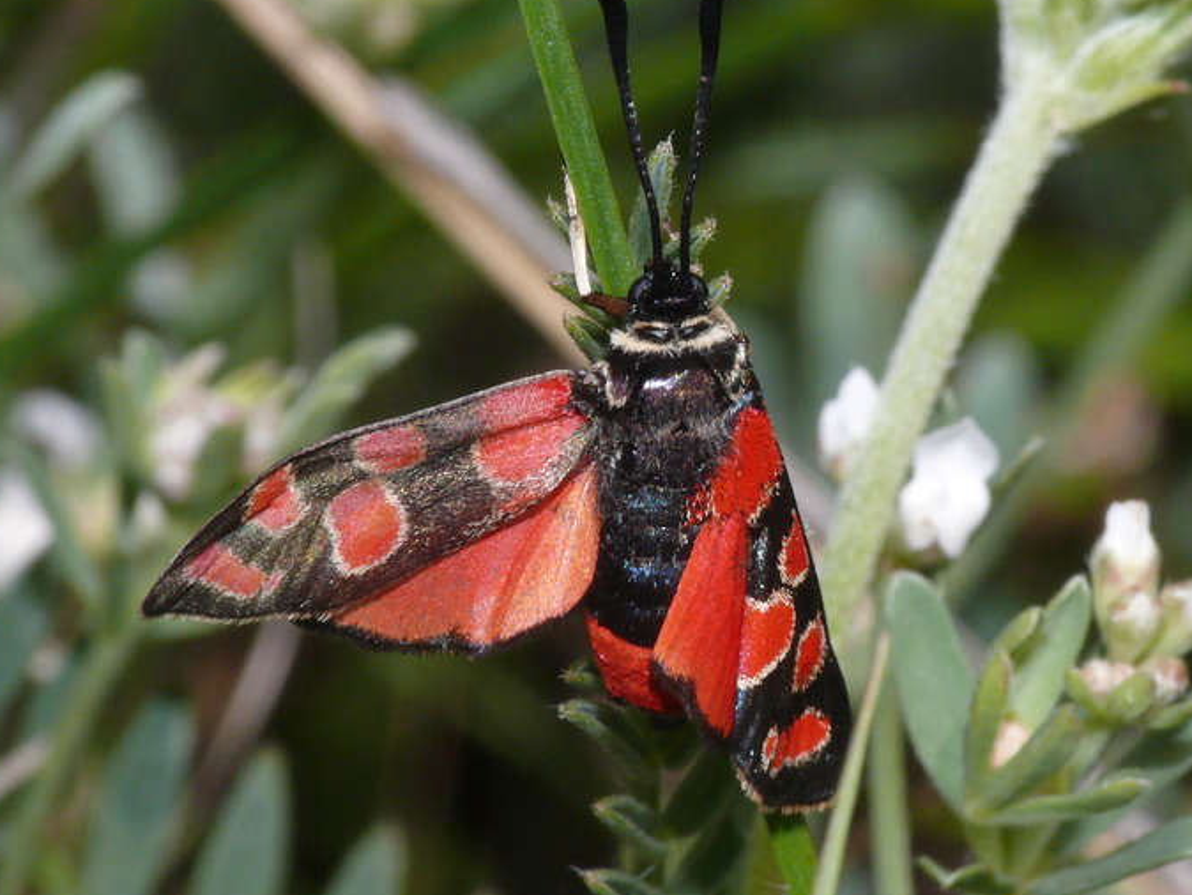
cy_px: 398
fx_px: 8715
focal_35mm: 253
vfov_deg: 5.9
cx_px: 730
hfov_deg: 7.8
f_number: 11
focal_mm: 42.3
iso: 200
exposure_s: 1/640
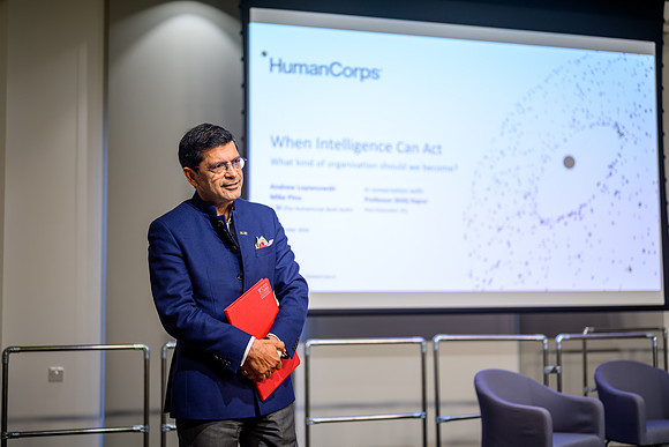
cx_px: 334
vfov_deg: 26.6
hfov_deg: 39.0
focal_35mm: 51
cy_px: 224
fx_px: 945
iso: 100
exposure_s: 1/100
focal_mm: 50
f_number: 1.8
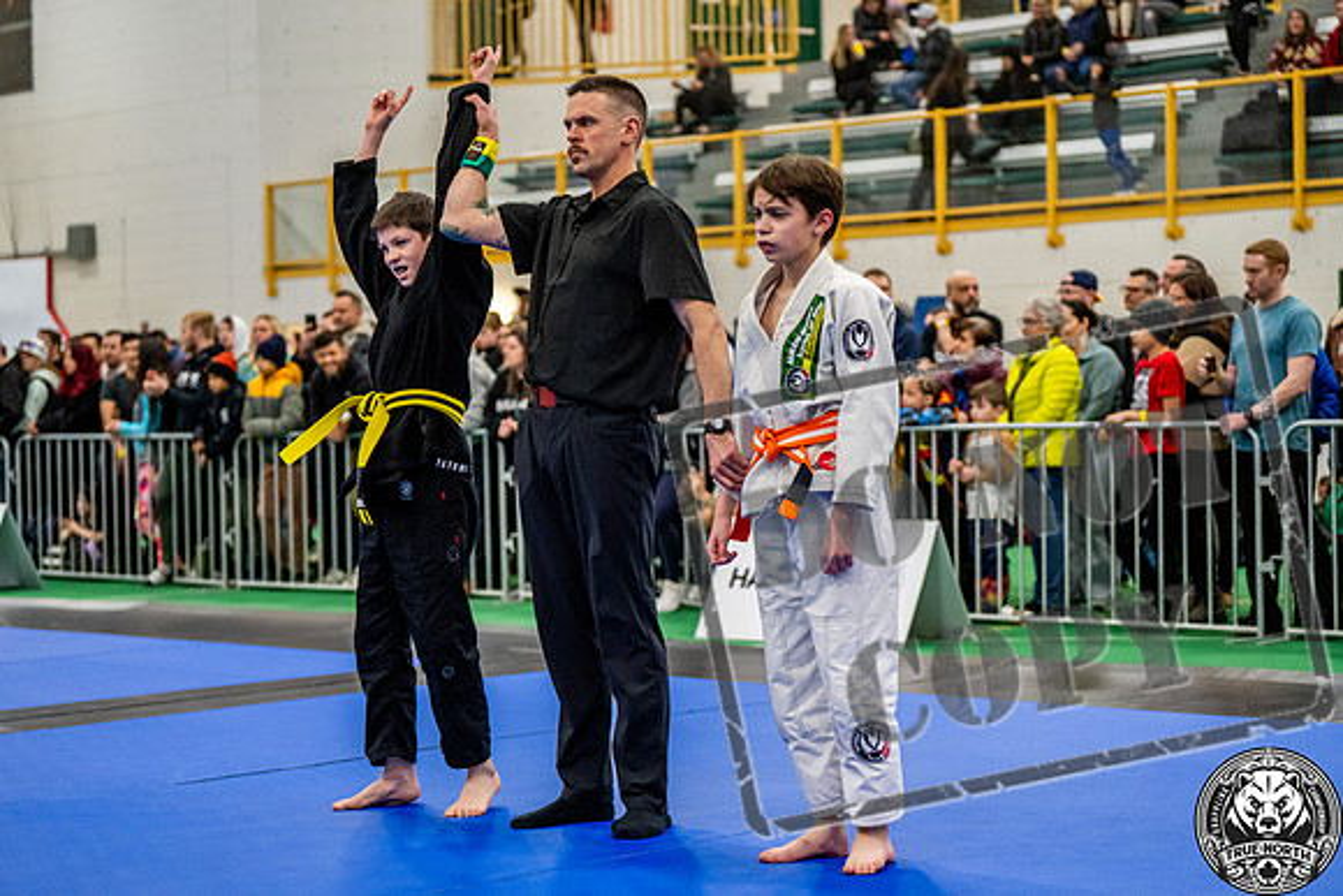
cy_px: 448
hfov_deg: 28.8
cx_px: 672
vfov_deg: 19.5
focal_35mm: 70
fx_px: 2612
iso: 5000
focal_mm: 70
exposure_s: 1/500
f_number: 2.8
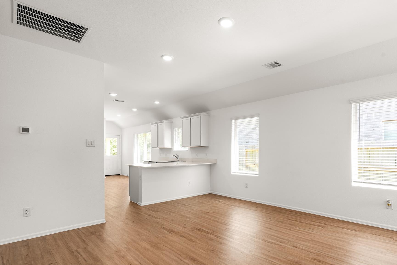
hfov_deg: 86.2
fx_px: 209
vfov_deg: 64.2
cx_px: 232
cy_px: 152
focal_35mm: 19
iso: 200
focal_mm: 16
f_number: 9
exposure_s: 1/1.25
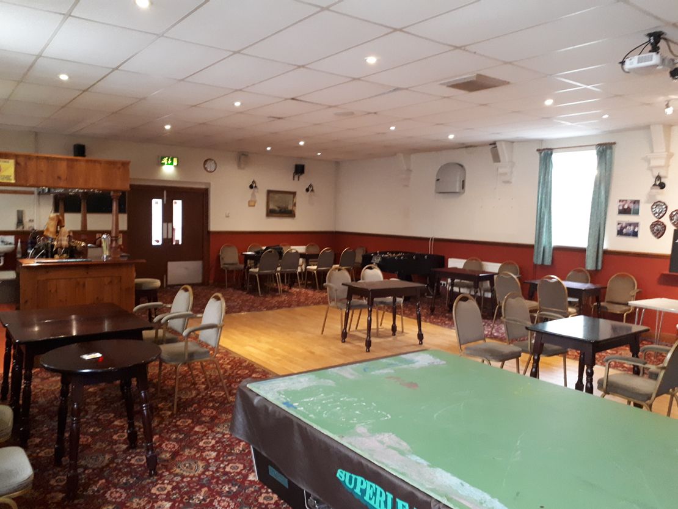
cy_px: 254
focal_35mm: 27
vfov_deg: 51.4
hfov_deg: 65.3
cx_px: 339
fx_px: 529
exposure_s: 1/17
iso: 500
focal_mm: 3.6
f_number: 1.9
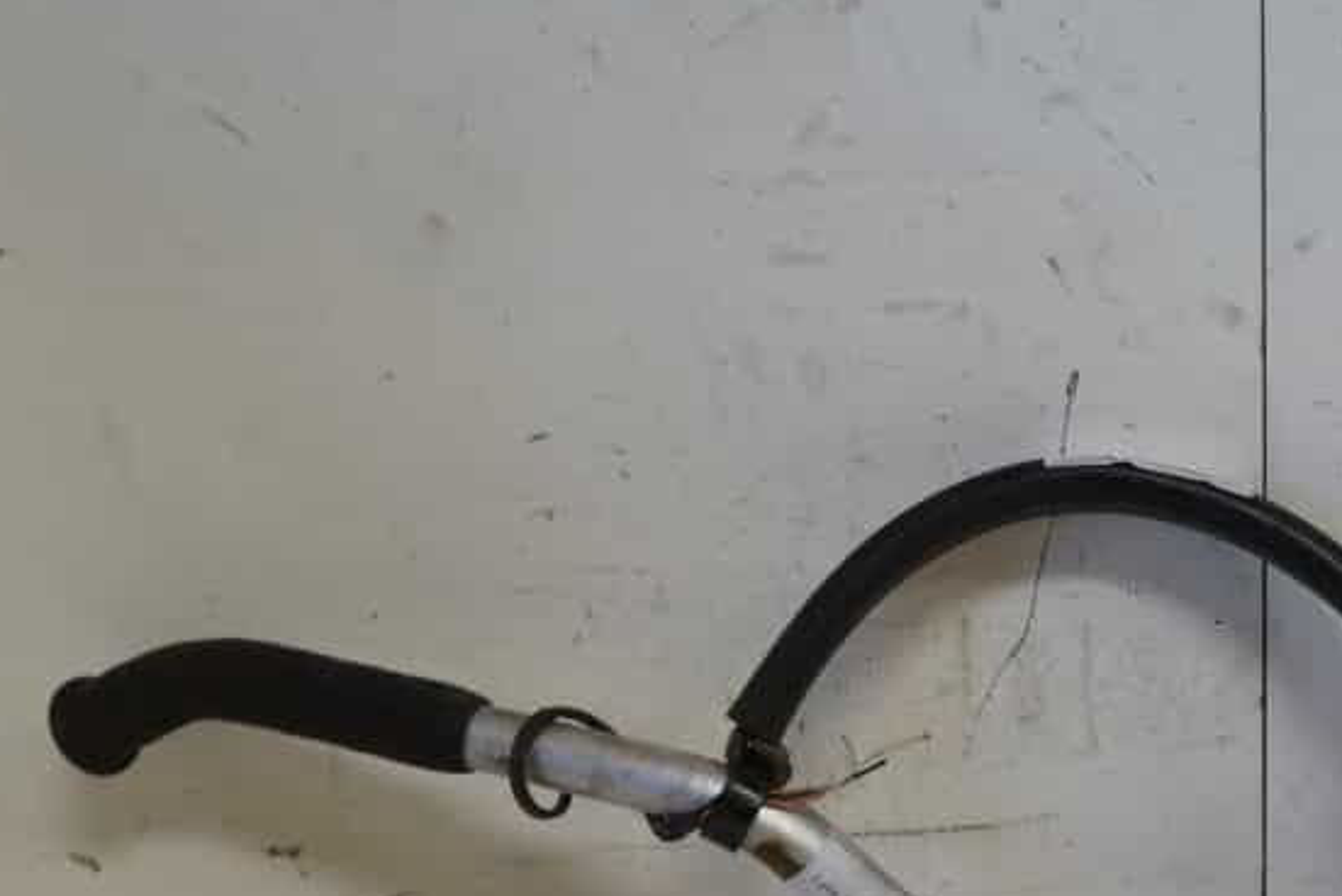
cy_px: 651
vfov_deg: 25.3
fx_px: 1974
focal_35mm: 53
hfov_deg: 35.7
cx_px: 1157
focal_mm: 19
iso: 1000
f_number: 4.5
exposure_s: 1/60
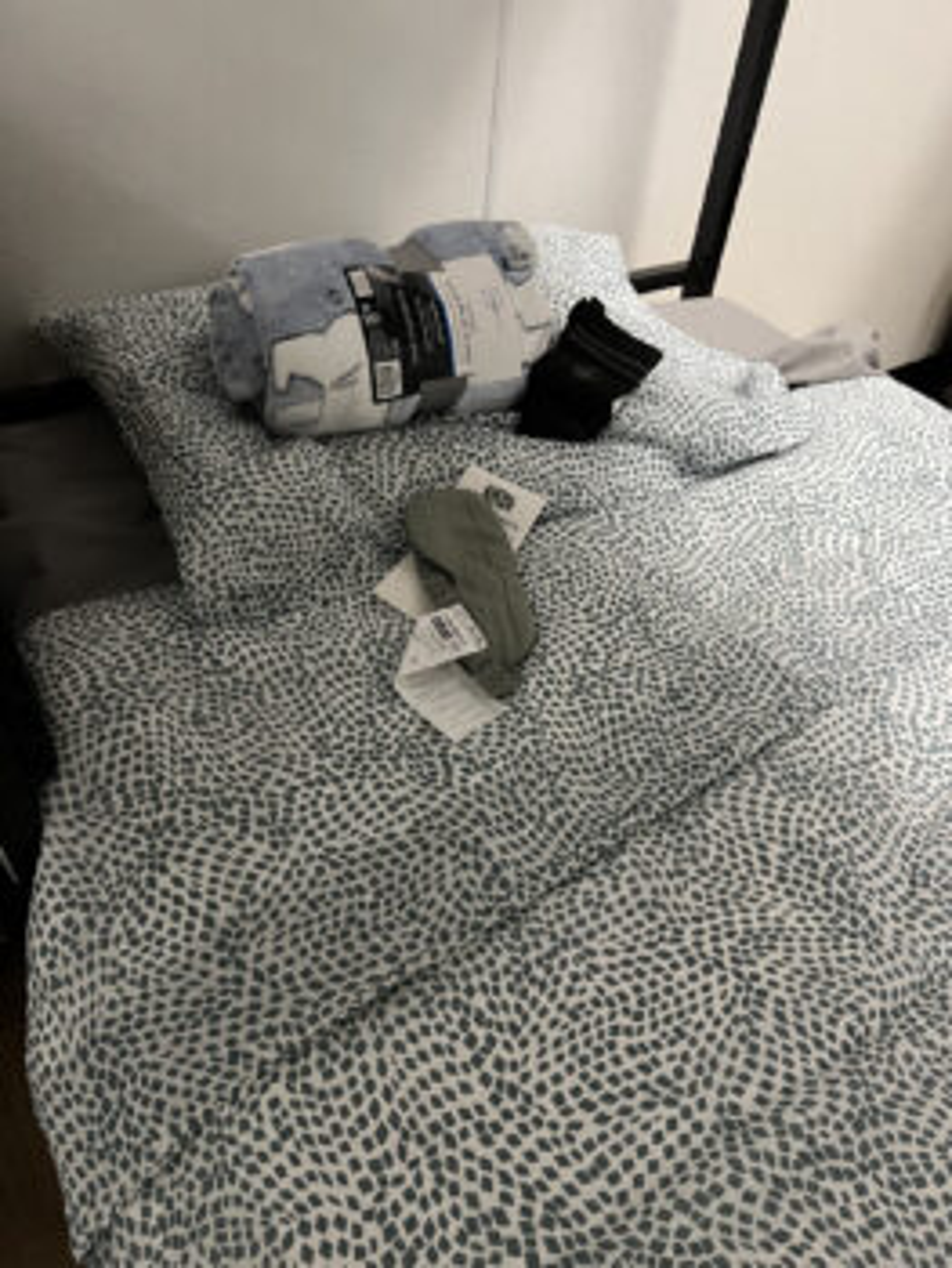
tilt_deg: -42.8
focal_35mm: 26
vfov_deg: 67.3
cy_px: 634
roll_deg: -5.0
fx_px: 952
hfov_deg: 53.1
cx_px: 476
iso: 500
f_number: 1.5
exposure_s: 1/60
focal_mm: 5.7
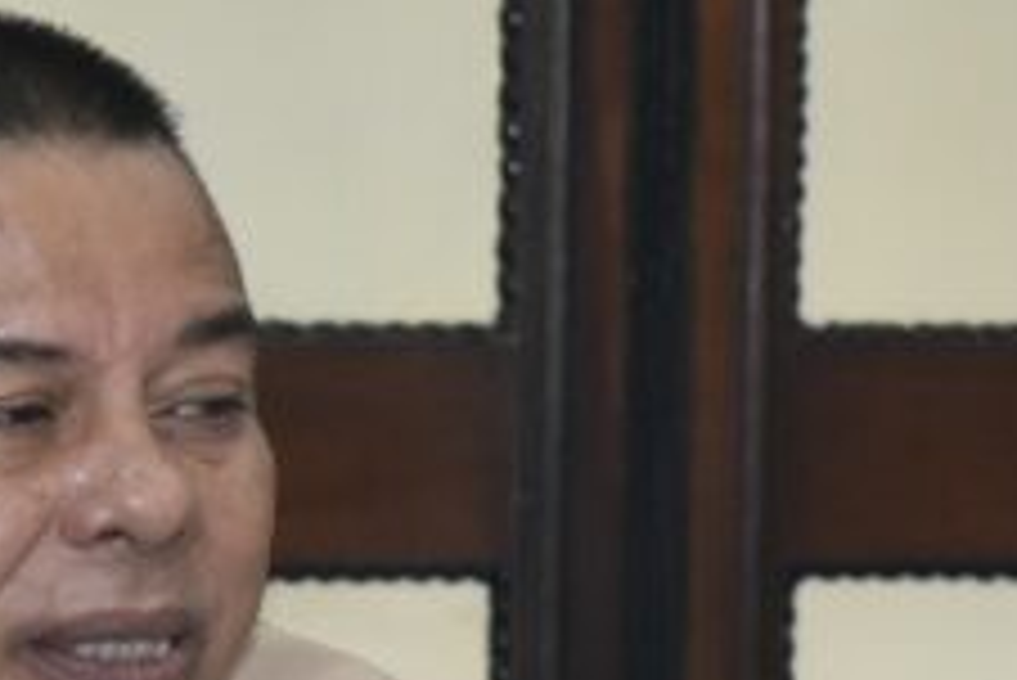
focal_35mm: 312
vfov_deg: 4.4
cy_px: 898
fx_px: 8819
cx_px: -104
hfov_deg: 6.6
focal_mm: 92
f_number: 7.1
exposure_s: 1/160
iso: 4000
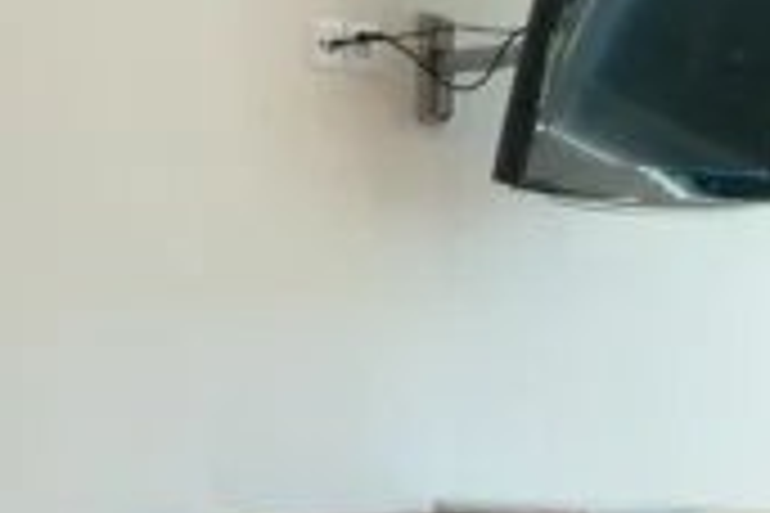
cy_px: 349
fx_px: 2545
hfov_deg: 14.3
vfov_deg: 11.5
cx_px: -770
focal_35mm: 119
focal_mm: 17
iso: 100
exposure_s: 1/10
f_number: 7.1
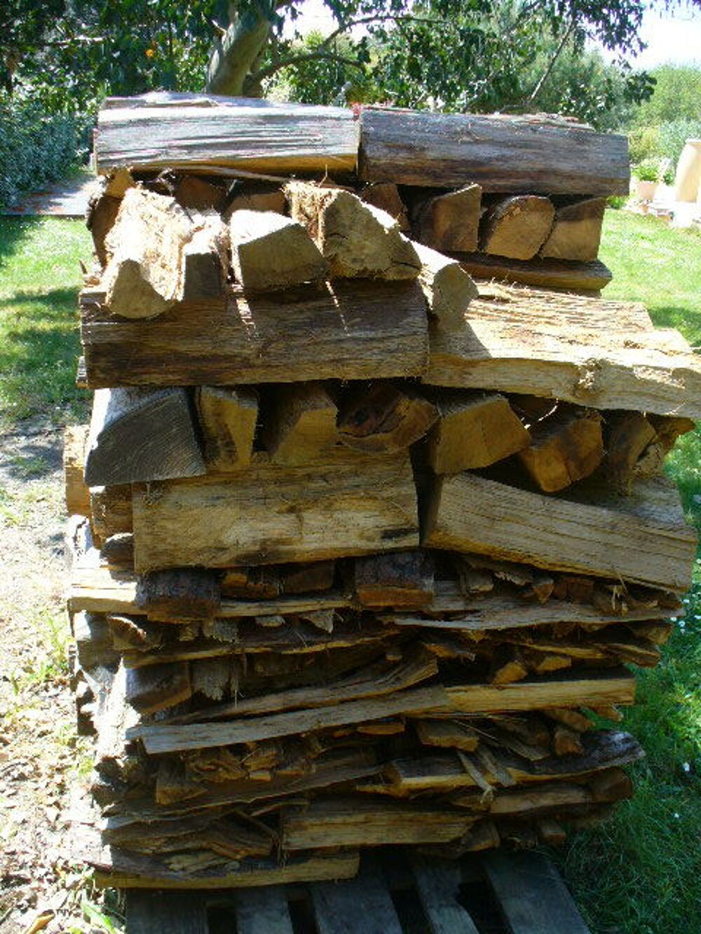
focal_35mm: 37
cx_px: 350
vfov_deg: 50.1
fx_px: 999
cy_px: 467
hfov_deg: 38.7
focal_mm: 6.1
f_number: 2.8
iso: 80
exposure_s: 1/250
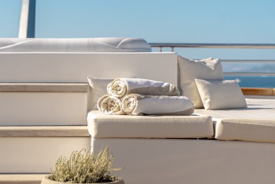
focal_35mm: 99
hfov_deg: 20.6
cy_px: 128
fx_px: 756
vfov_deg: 13.8
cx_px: 99
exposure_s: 1/1000
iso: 100
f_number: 4
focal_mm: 70
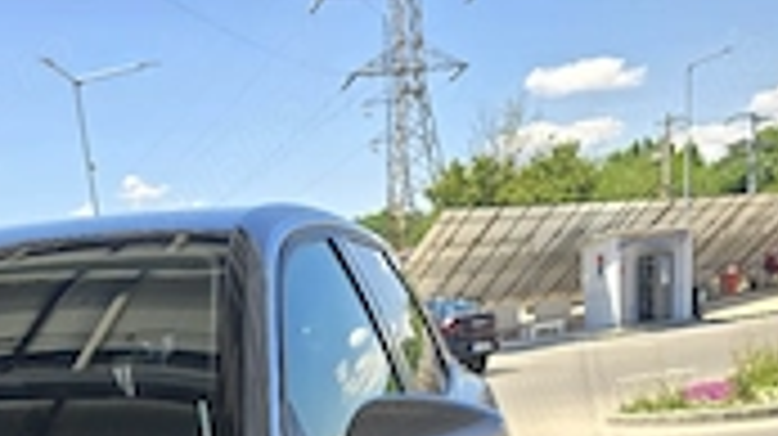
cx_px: 369
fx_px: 1196
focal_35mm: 58
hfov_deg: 36.0
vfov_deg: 15.8
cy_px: 894
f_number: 1.7
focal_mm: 6.3
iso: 12
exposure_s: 1/256
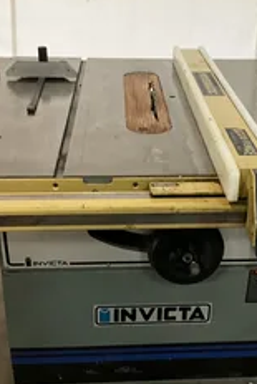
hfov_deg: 25.9
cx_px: 169
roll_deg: -1.8
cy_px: 192
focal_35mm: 52
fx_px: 556
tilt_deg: -25.8
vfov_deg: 38.2
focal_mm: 3
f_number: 1.8
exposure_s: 1/50
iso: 320
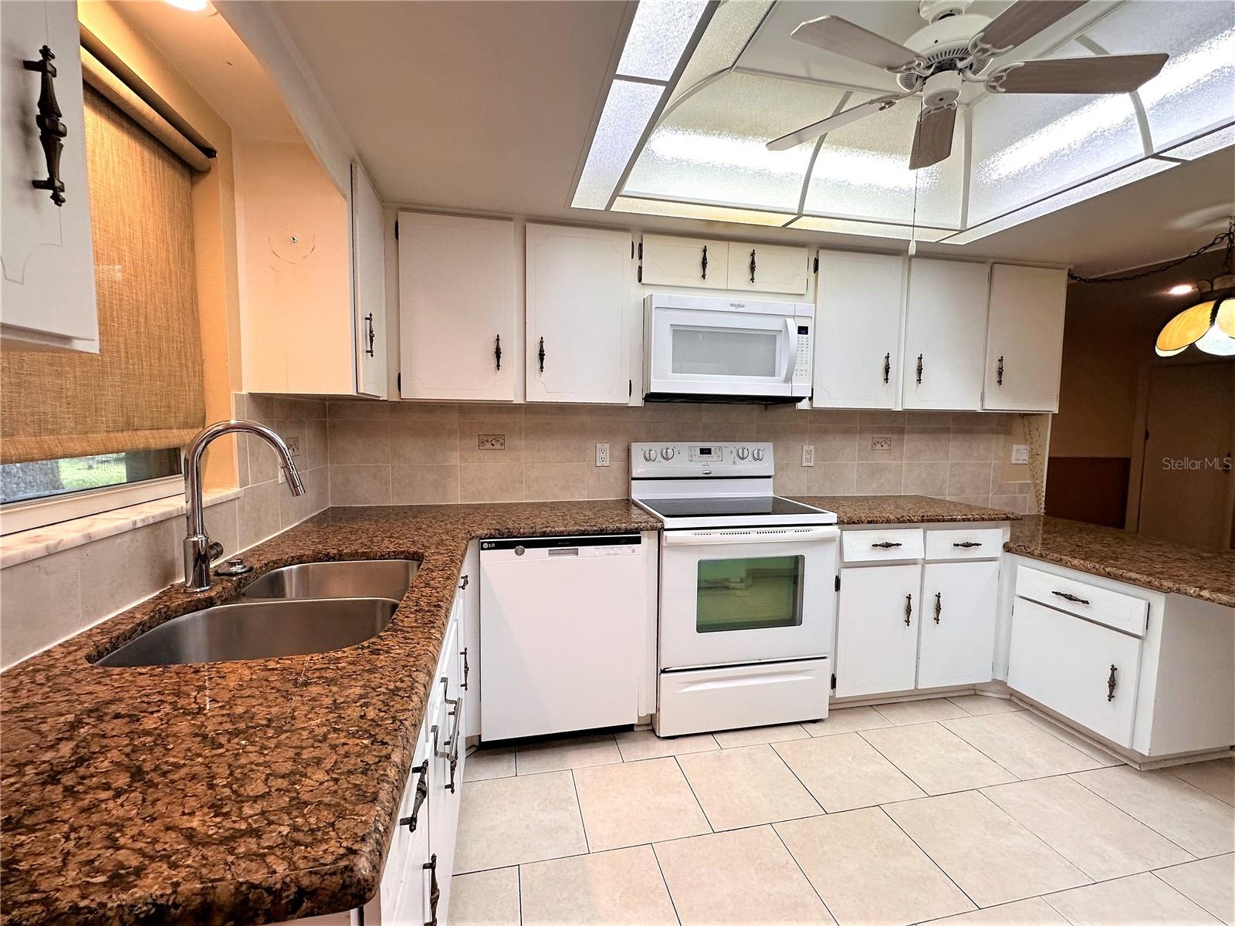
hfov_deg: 102.1
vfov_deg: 85.7
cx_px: 618
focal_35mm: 14
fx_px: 499
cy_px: 463
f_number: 2.2
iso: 160
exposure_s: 1/120
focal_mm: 2.22
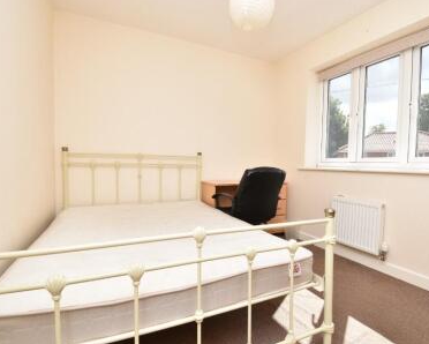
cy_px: 178
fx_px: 229
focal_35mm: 18
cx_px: 229
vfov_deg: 73.8
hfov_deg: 86.2
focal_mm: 10
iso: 100
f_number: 5.6
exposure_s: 1/125
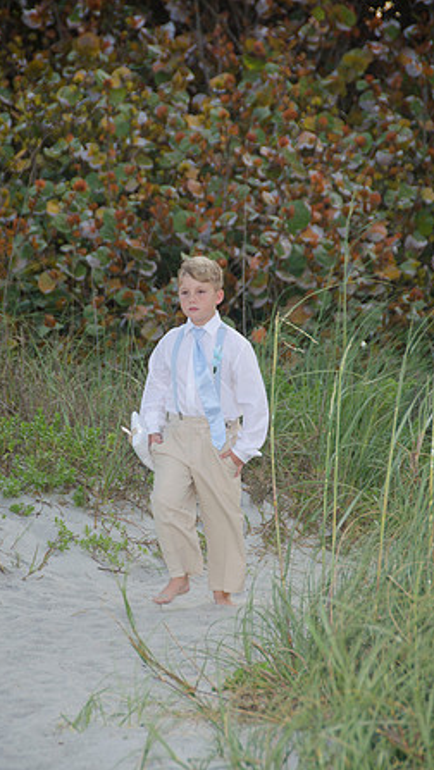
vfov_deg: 10.1
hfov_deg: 5.7
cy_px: 386
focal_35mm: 213
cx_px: 191
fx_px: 4350
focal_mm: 135
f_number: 5.6
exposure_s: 1/250
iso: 100
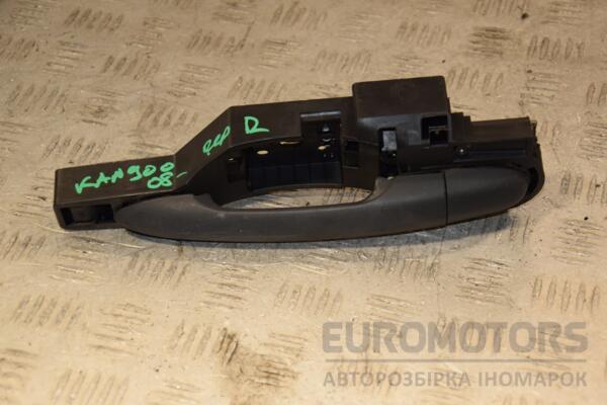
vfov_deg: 15.7
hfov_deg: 23.4
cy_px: 202
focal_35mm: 87
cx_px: 304
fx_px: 1467
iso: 800
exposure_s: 1/160
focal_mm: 58
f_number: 5
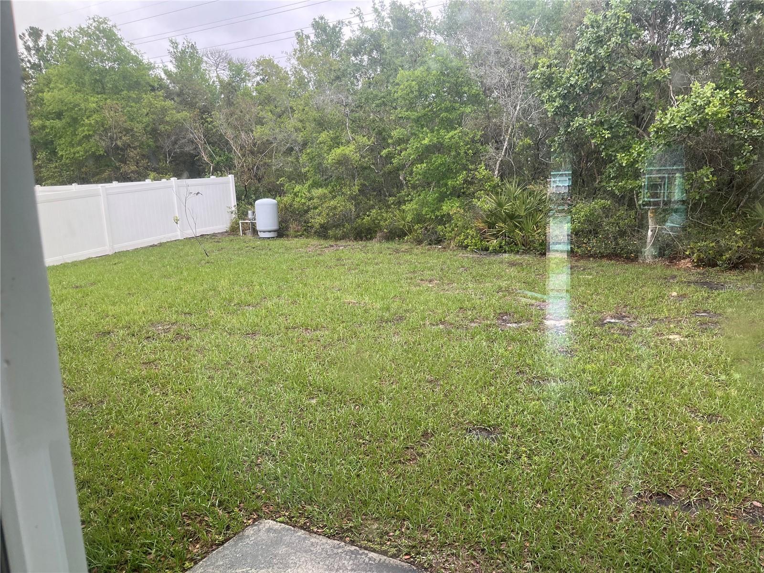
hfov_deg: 67.3
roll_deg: +1.3
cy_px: 286
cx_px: 382
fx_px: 574
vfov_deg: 53.1
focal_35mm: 26
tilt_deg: -11.2
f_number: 1.6
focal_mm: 5.1
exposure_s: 1/126
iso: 50
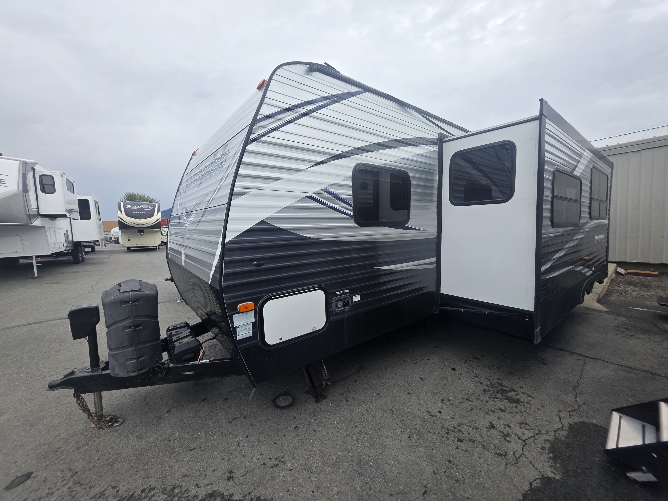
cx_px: 334
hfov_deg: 106.2
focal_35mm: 13
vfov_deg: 89.9
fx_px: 251
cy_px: 250
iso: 40
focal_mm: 2.2
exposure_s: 1/694
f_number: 1.9
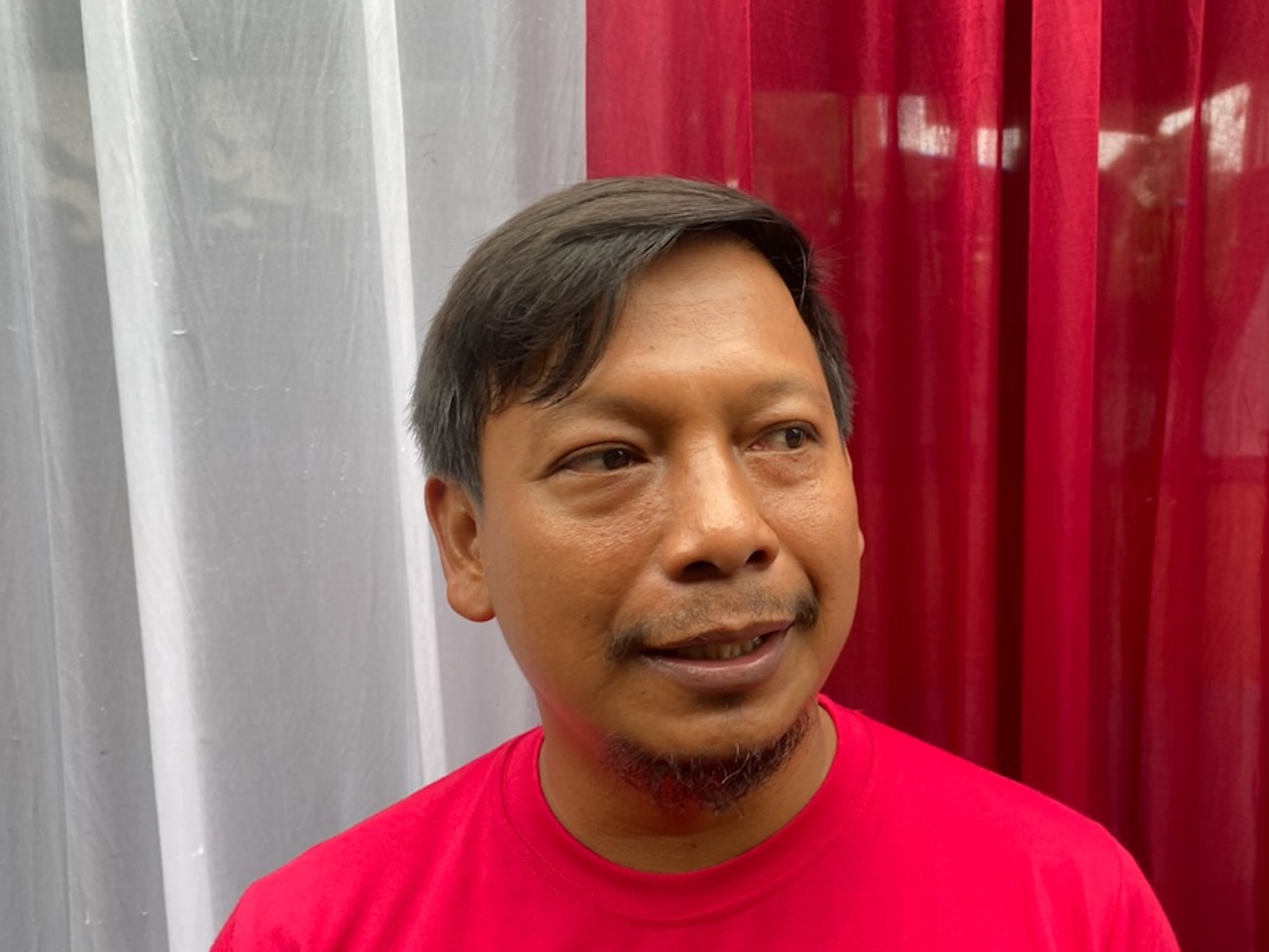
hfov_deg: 50.3
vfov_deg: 39.5
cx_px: 865
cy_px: 556
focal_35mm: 36
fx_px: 1320
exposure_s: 1/122
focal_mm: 4.25
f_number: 1.8
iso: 32
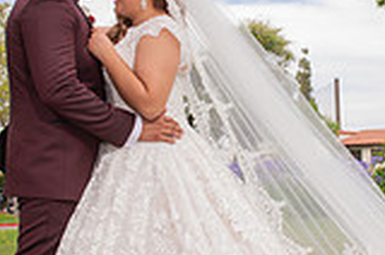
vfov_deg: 15.6
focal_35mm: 87
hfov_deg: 23.3
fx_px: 929
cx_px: 257
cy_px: 84
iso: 400
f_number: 8
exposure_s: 1/250
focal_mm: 24
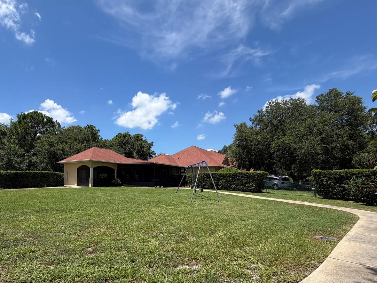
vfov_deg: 67.4
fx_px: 207
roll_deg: +0.6
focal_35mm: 19
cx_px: 149
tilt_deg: +1.1
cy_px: 181
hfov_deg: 83.6
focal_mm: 2.22
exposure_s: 1/901
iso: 20
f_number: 2.2
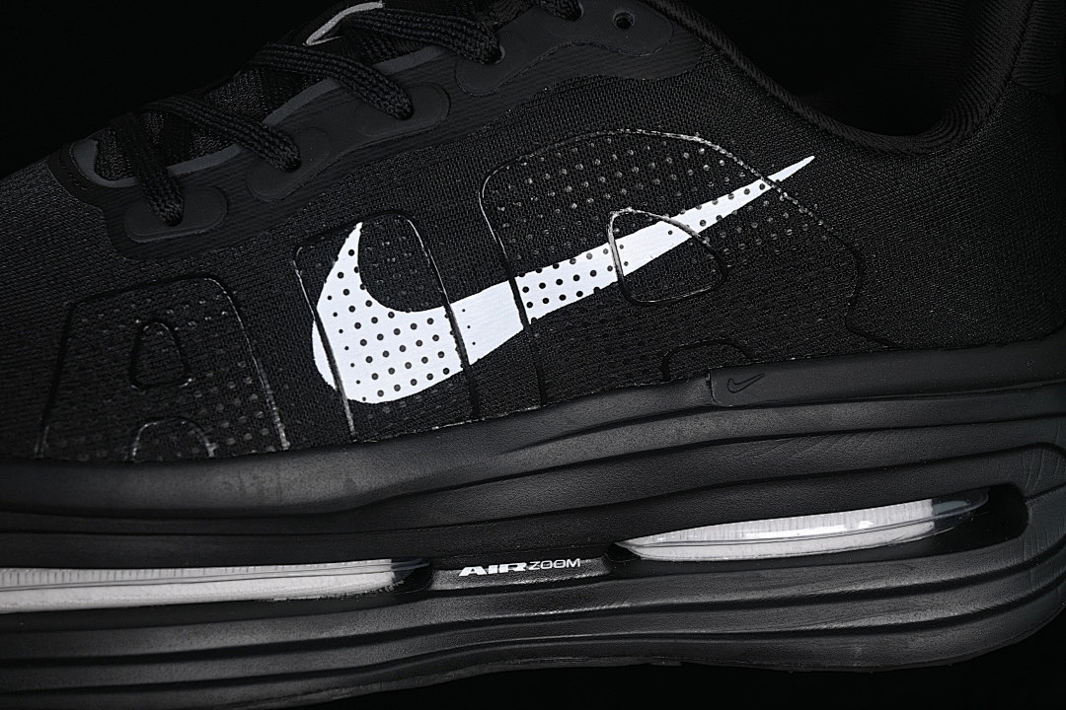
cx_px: 533
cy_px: 355
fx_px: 2221
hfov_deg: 27.0
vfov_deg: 18.2
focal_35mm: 75
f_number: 6.3
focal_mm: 50
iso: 160
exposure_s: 1/50
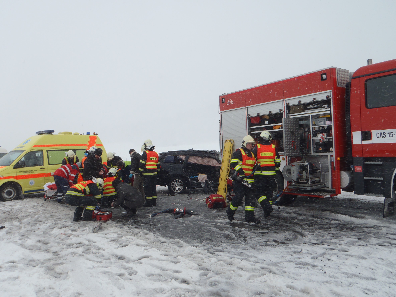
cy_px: 148
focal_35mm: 28
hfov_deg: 63.4
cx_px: 198
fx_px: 320
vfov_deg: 49.7
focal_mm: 5
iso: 64
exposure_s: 1/500
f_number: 4
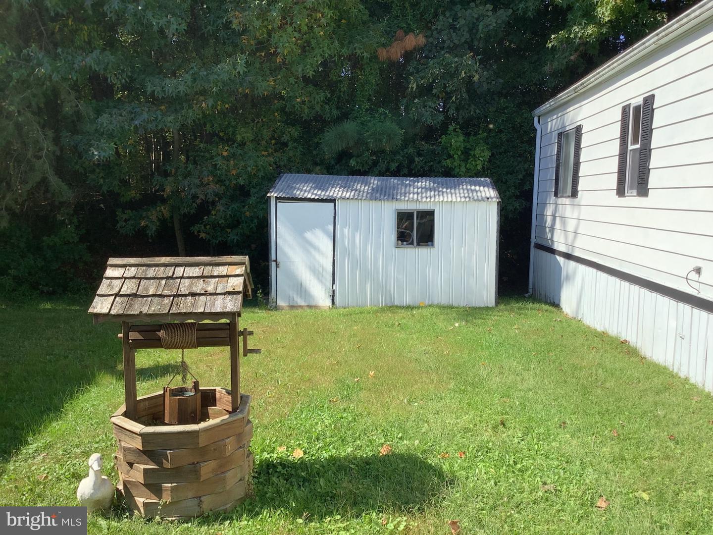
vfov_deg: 45.4
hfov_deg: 58.4
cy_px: 268
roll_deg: -0.2
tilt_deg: -6.9
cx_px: 356
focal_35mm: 31
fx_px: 639
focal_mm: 3.3
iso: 25
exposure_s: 1/673
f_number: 2.4
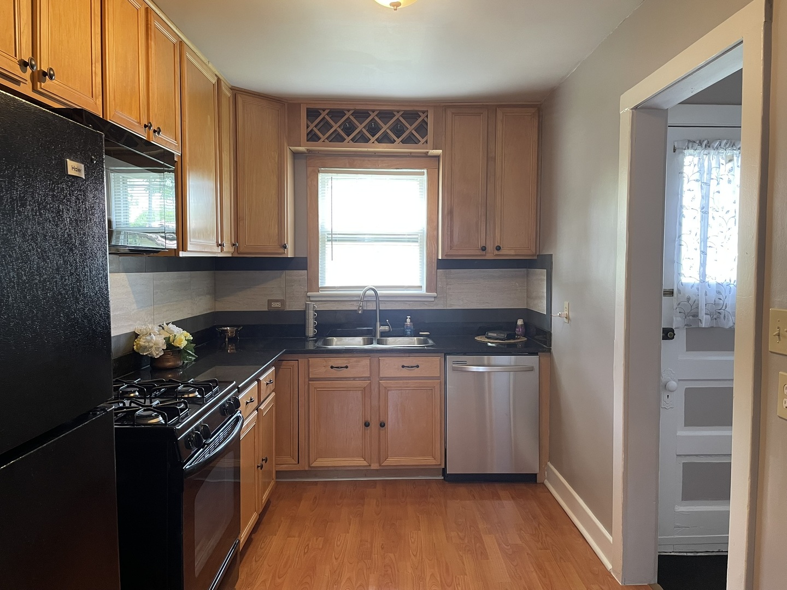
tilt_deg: -2.4
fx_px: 591
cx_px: 394
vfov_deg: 53.1
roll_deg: -0.2
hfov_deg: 67.3
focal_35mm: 26
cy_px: 295
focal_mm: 4.2
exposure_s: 1/60
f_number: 1.6
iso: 160
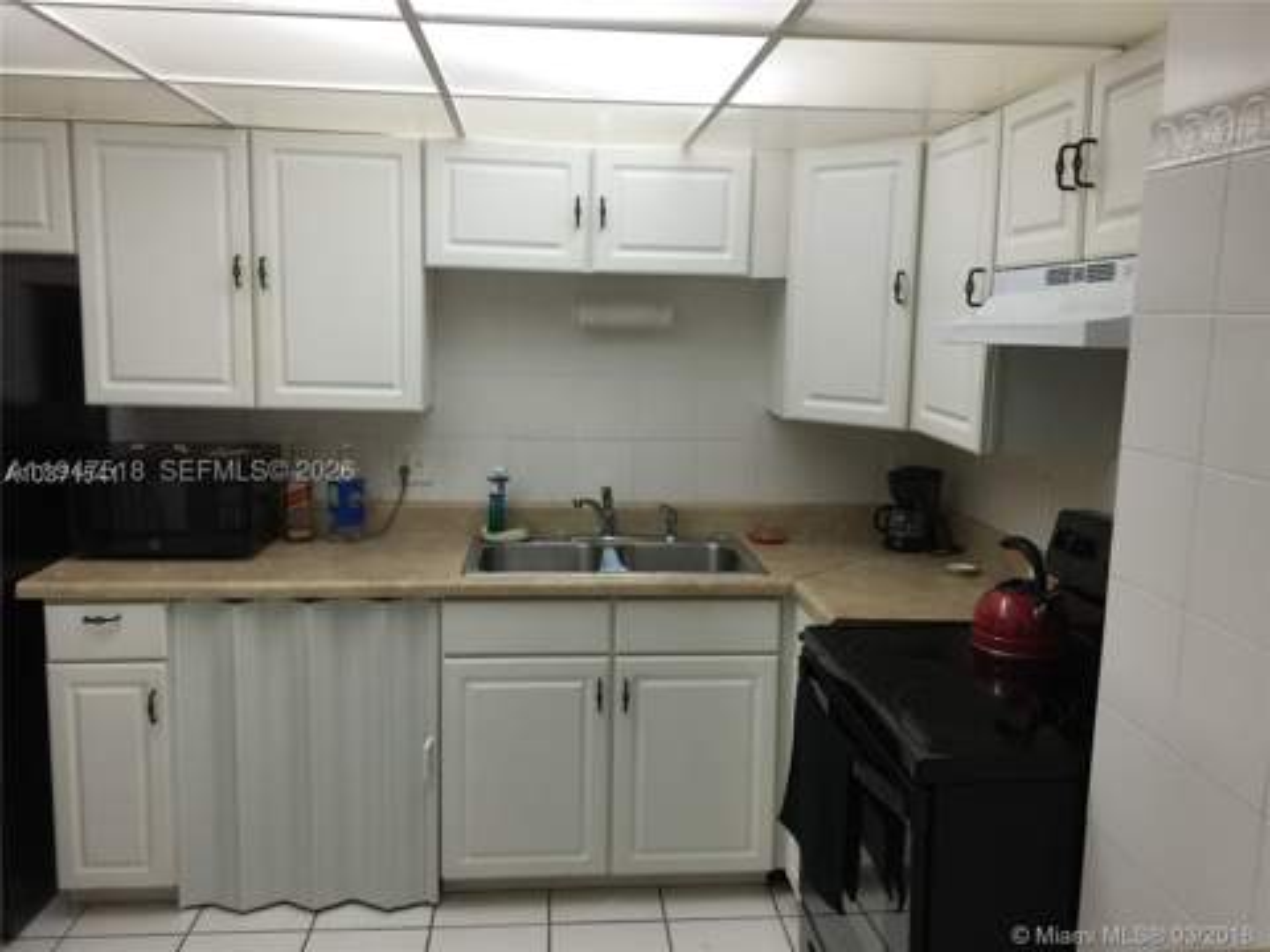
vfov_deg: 48.2
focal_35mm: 29
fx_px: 1064
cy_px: 476
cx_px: 635
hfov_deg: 61.7
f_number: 2.2
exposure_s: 1/15
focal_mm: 4.15
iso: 32
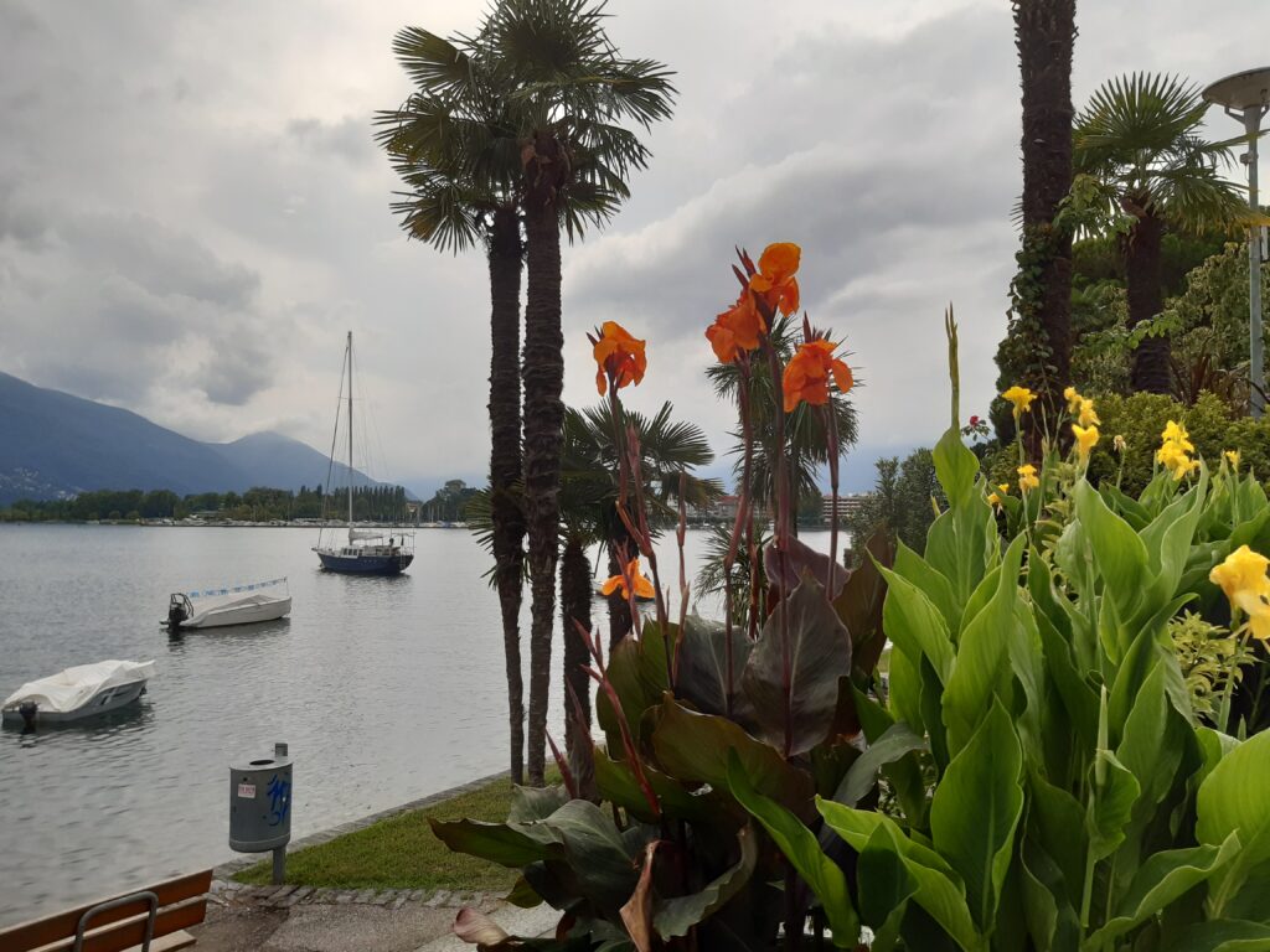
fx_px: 954
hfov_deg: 67.3
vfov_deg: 53.1
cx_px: 635
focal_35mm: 26
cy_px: 476
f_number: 1.7
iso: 40
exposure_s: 1/2488
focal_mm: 3.92
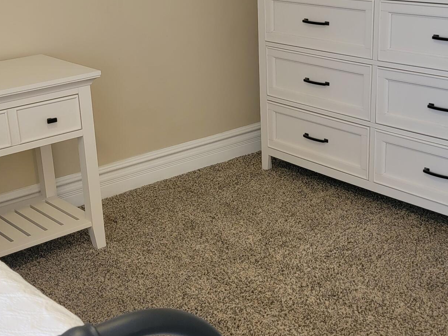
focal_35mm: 59
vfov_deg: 24.8
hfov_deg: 32.7
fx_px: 764
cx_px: 223
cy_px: 169
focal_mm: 6.7
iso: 320
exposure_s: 1/120
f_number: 1.8
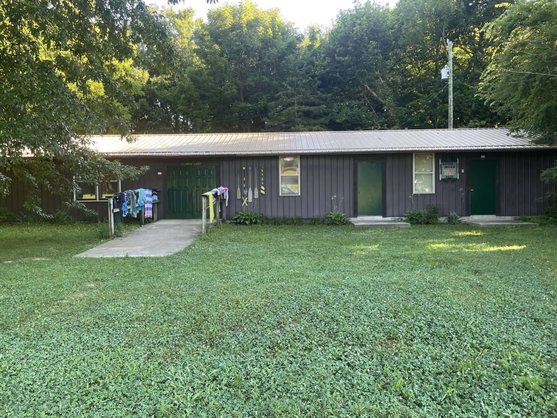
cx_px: 278
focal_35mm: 26
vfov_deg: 53.1
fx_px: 418
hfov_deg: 67.3
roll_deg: +0.2
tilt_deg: -3.7
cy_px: 209
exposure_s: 1/121
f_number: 1.6
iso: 50
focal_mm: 4.2
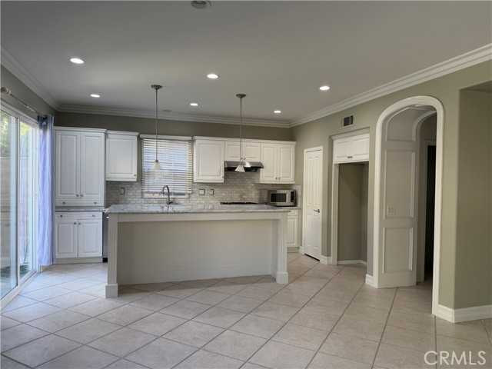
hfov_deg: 71.6
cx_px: 246
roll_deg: -0.5
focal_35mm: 24
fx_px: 341
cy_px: 184
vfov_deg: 56.8
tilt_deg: -1.3
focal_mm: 6.76
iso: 100
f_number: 1.78
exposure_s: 1/184
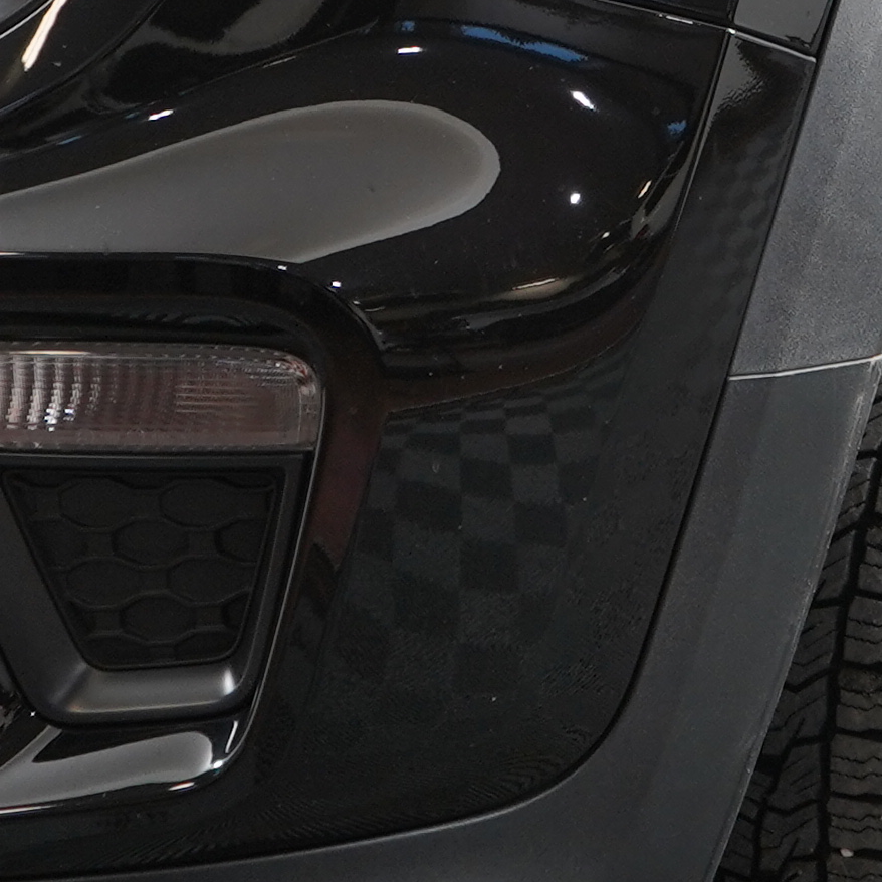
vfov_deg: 5.7
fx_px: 8706
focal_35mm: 302
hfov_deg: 5.8
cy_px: -395
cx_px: 699
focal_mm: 52
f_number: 5
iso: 500
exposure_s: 1/60
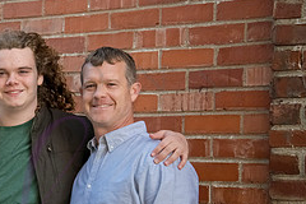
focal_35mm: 150
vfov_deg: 9.1
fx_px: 1275
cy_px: 142
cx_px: -17
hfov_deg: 13.5
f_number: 5.6
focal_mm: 62
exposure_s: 1/400
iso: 1250
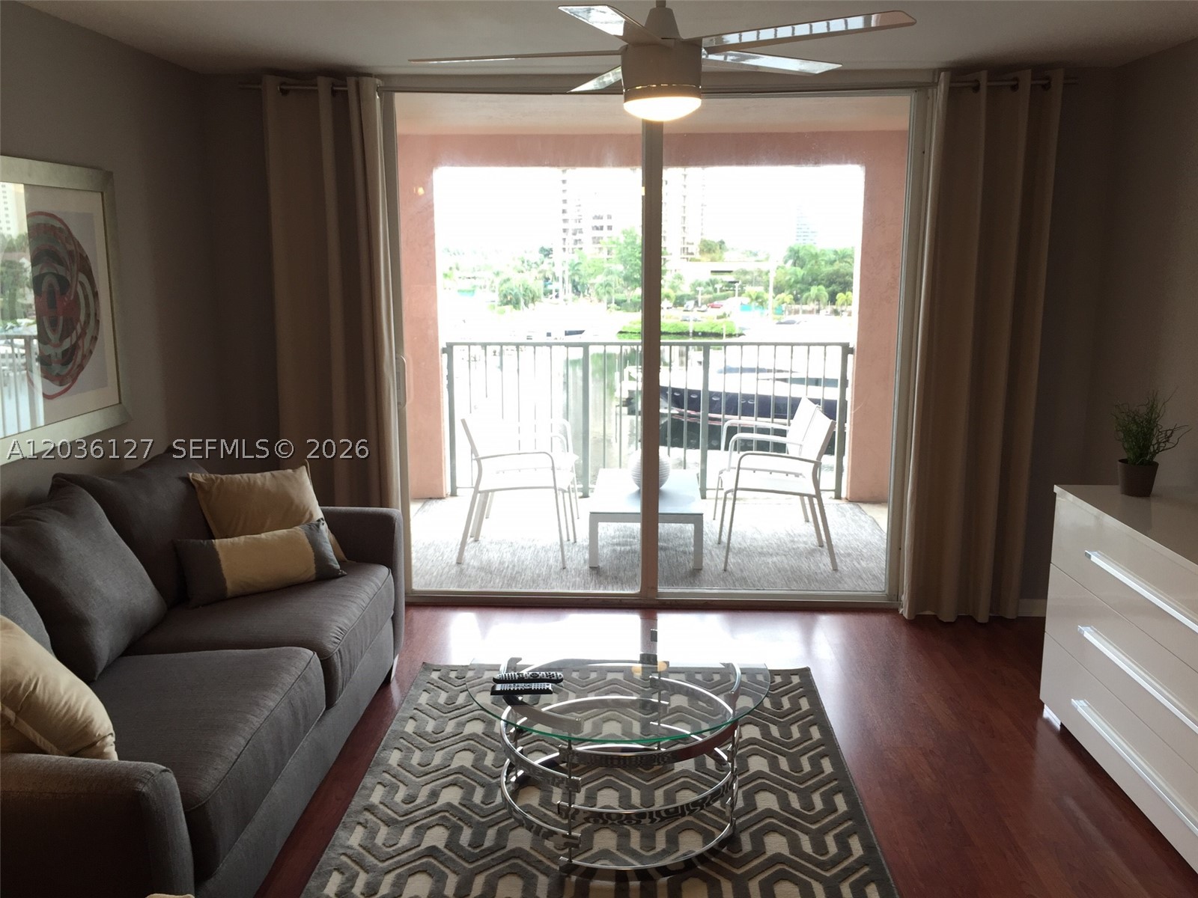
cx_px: 599
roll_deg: -0.4
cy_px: 449
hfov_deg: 61.7
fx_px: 1004
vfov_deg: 48.2
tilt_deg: -11.6
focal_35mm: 29
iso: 32
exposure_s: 1/40
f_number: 2.2
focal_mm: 4.15
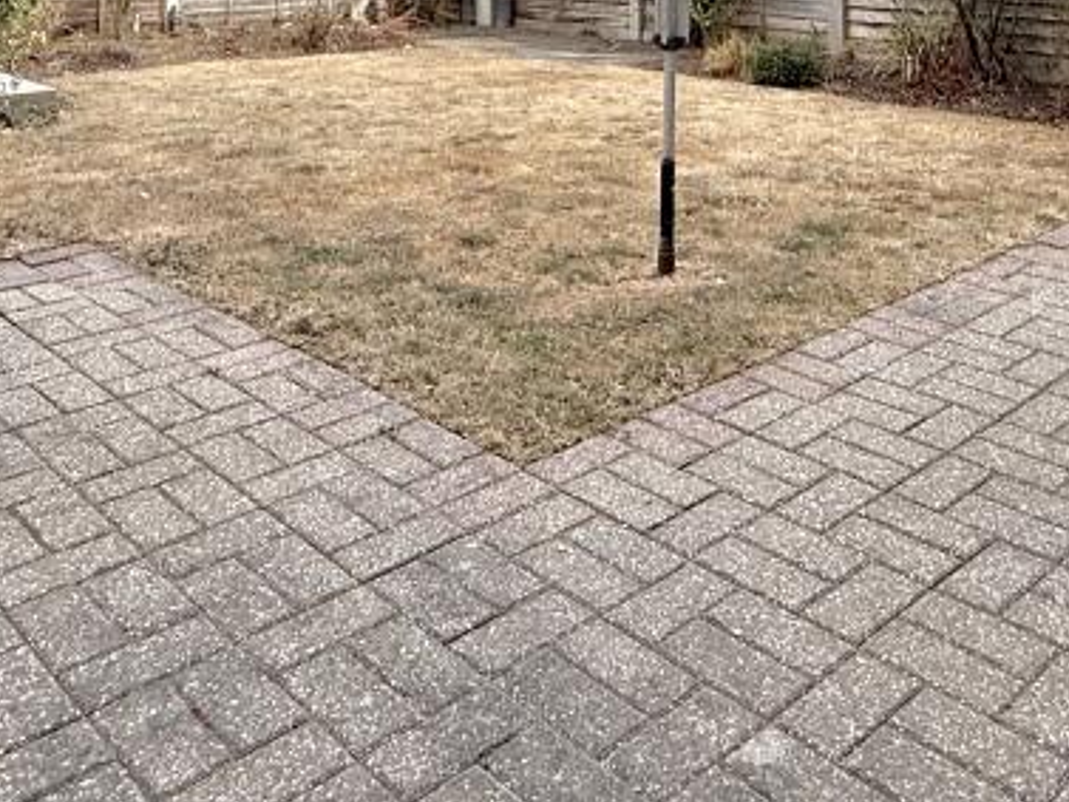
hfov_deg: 48.8
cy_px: -122
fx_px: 1174
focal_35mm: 38
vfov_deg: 32.3
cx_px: 618
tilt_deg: +2.0
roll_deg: -0.1
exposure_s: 1/1235
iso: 50
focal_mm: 2.22
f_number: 2.2
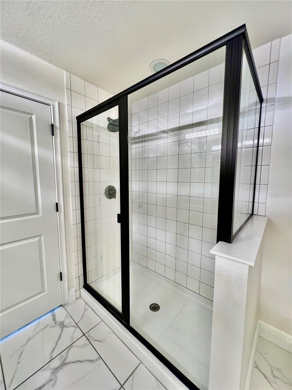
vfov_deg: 106.2
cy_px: 195
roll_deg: +0.0
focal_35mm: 13
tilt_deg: -6.5
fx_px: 146
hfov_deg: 89.9
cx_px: 146
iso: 160
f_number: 1.8
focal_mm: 1.57
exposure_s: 1/120
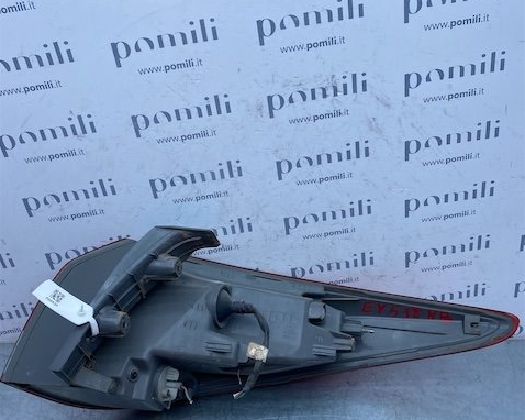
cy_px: 232
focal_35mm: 34
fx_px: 528
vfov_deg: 43.3
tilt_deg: -31.3
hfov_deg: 52.9
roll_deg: -4.0
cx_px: 262
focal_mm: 4.25
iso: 32
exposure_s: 1/1147
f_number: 1.8
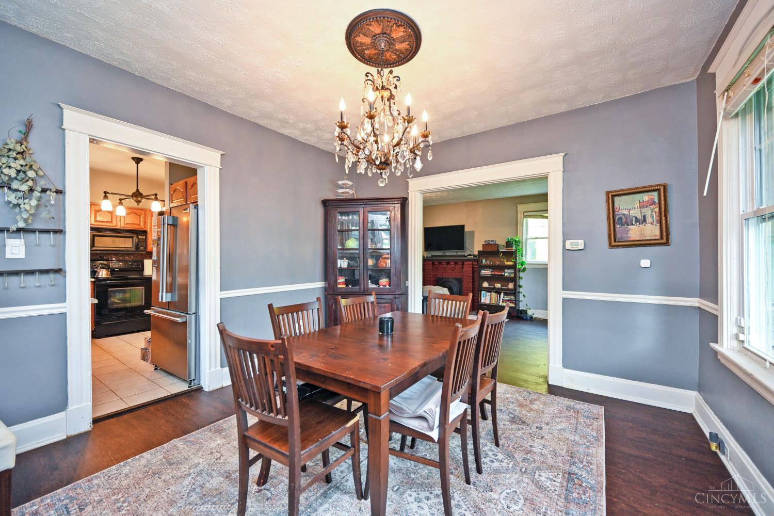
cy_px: 258
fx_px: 301
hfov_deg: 104.3
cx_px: 387
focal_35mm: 14
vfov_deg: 81.2
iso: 720
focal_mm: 14
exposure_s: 1/60
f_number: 4
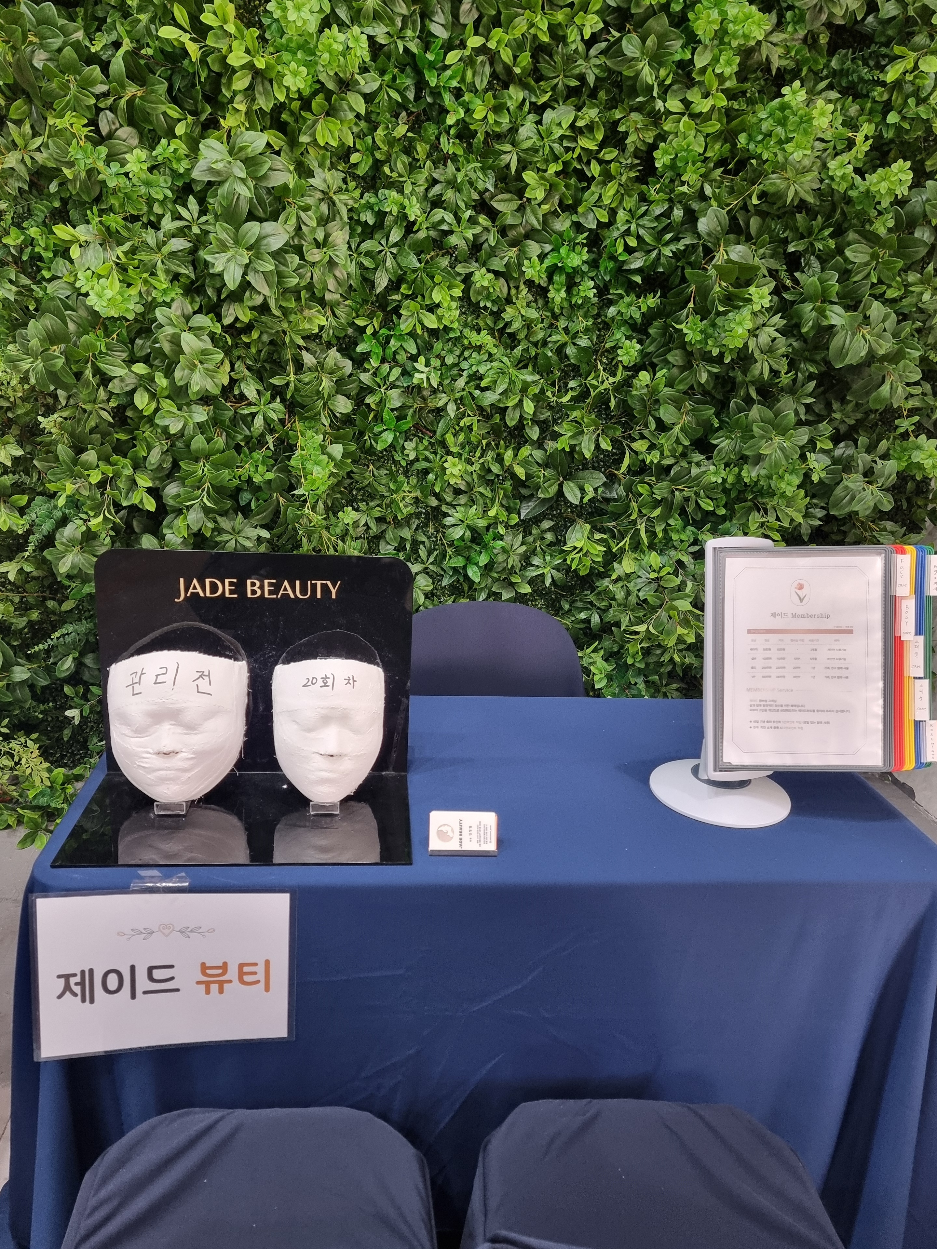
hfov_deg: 54.9
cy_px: 607
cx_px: 465
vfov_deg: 69.4
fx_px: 902
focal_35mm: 25
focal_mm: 6.7
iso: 160
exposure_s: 1/40
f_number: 1.8
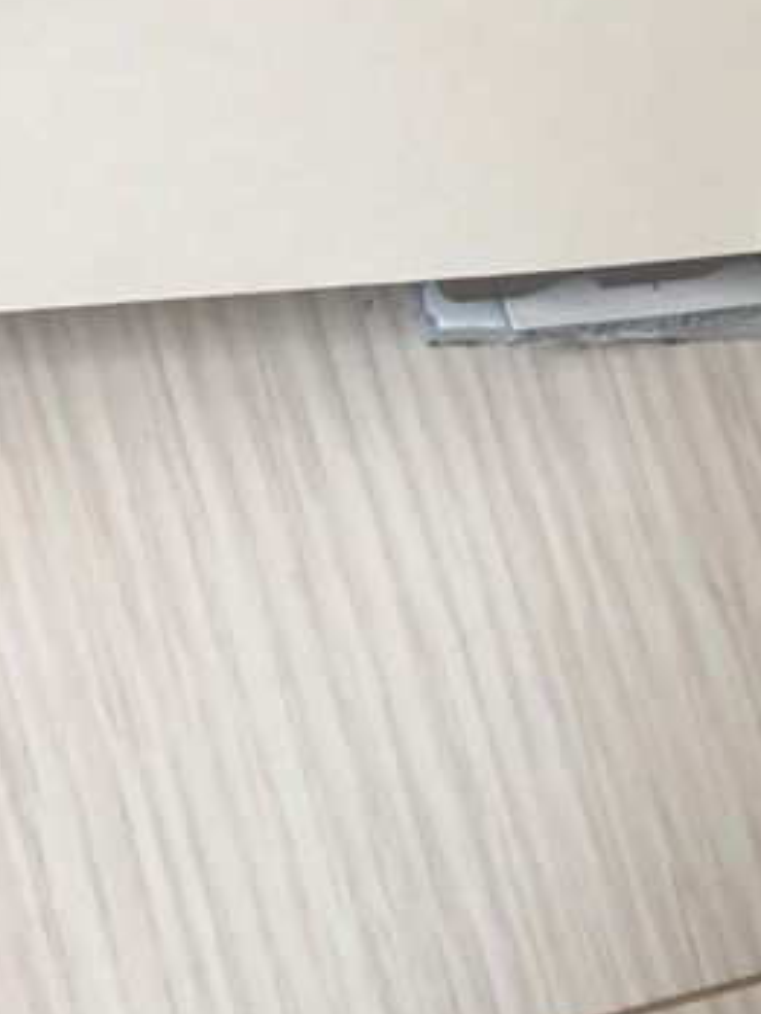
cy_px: 839
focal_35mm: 60
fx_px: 1759
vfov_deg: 31.2
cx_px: 531
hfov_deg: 24.3
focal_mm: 4.15
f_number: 2.2
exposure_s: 1/30
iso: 50
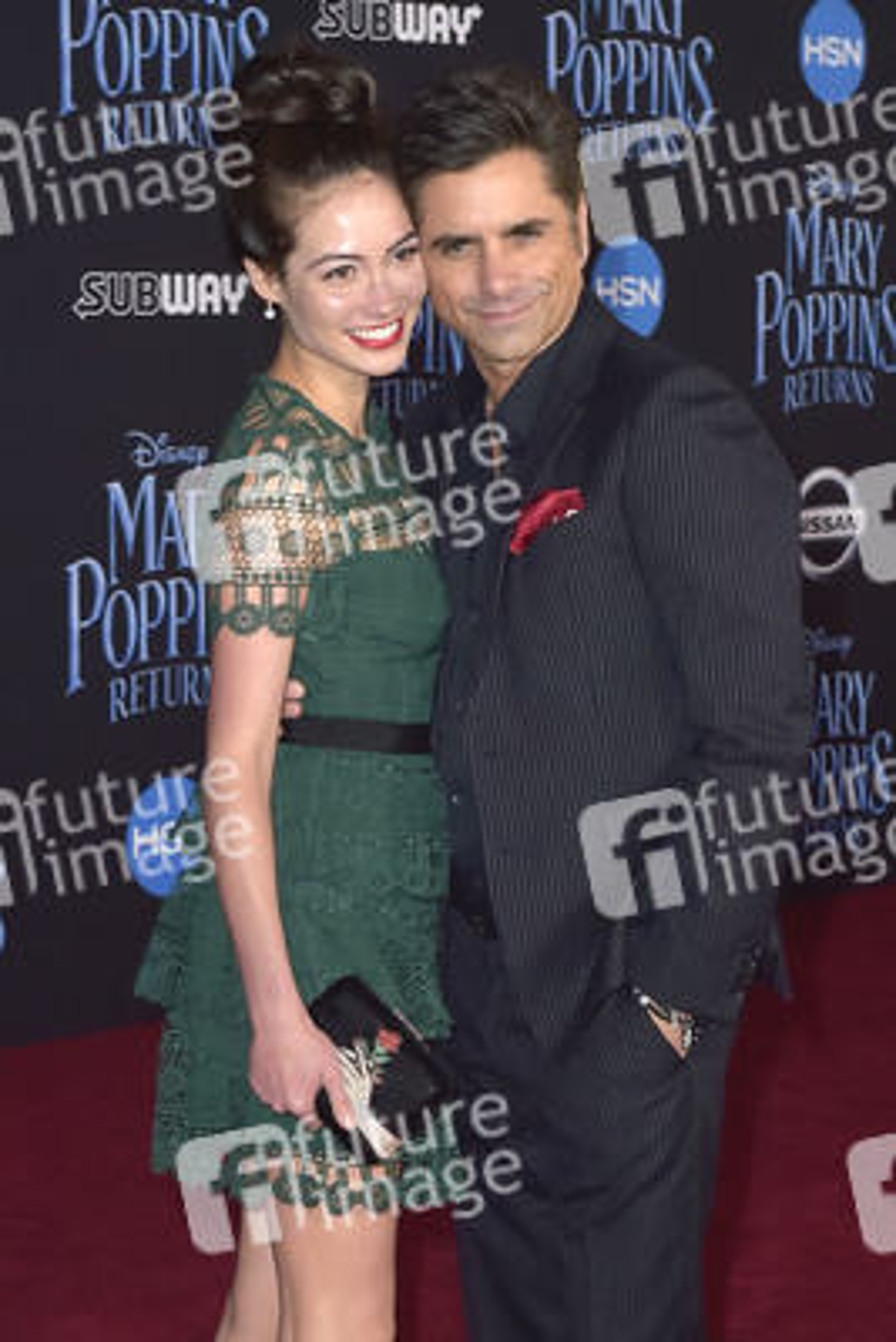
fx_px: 2163
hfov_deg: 23.4
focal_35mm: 58
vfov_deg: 34.5
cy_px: 671
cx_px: 448
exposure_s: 1/250
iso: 400
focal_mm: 58
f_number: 6.3
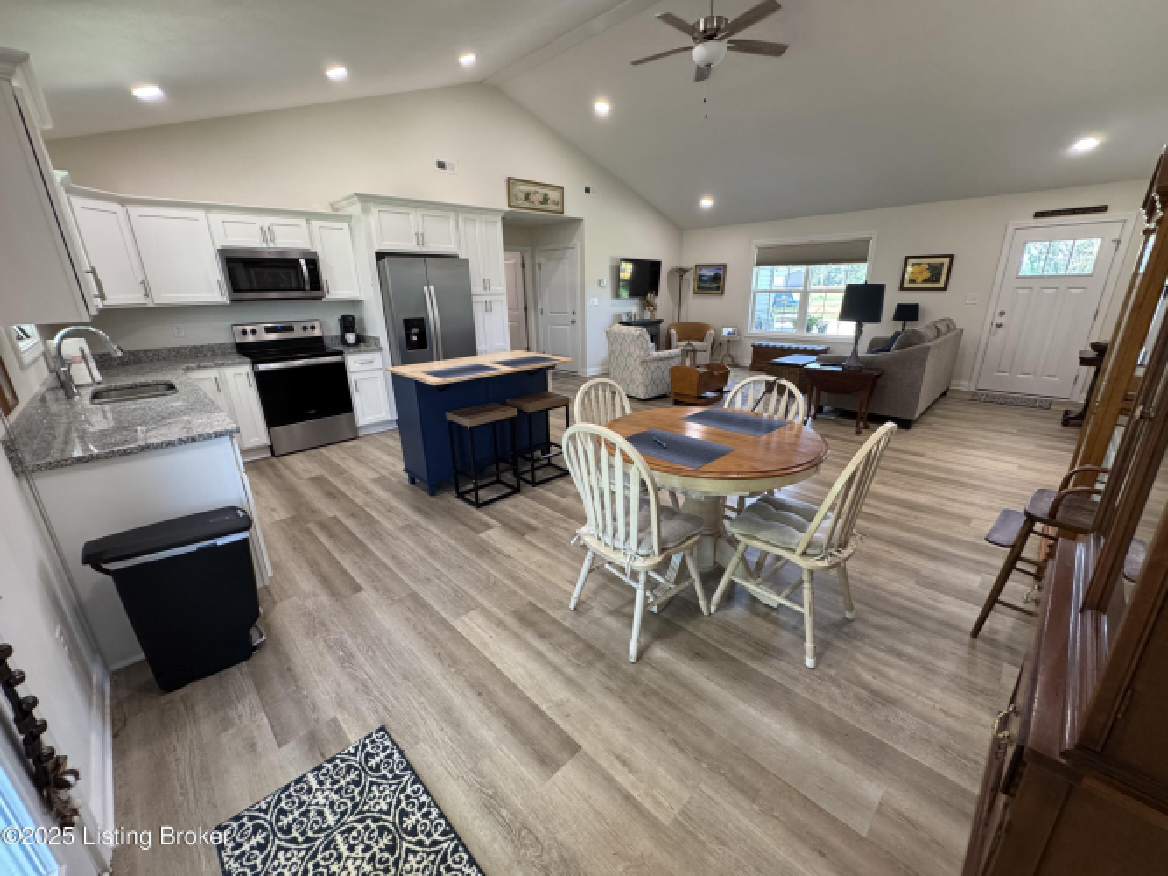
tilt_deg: -19.2
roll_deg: +0.8
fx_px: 472
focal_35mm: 14
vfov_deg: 85.7
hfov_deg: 102.1
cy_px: 438
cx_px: 584
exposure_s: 1/120
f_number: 2.2
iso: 320
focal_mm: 2.22
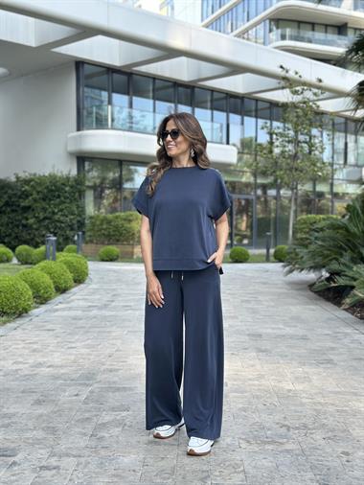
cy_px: 242
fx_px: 672
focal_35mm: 48
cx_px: 182
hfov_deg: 30.3
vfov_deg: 39.6
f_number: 1.78
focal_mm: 6.86
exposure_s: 1/663
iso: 80
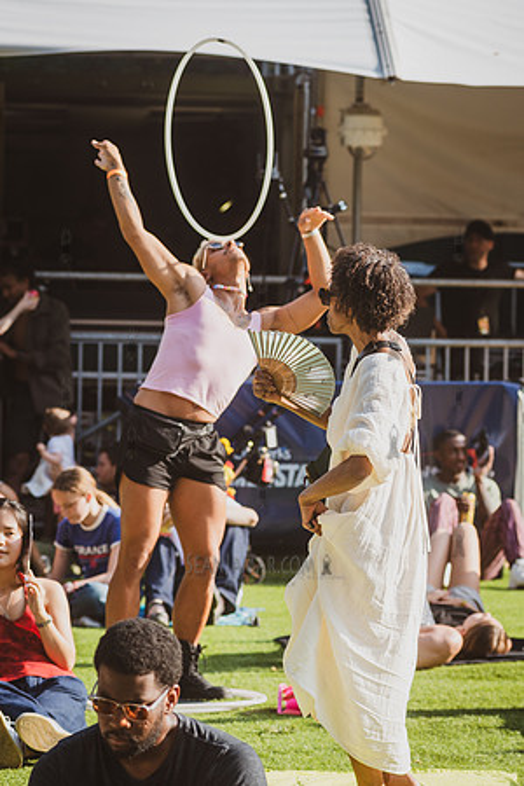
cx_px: 352
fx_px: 3666
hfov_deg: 8.2
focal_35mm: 168
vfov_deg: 12.2
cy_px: 393
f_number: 4.5
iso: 250
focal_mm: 112
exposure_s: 1/1000
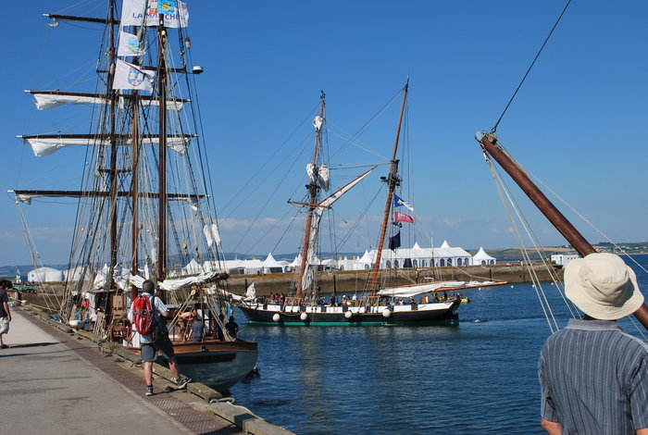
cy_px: 218
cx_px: 324
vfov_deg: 31.0
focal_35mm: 44
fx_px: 785
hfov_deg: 44.9
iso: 100
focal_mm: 29
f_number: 9
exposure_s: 1/320
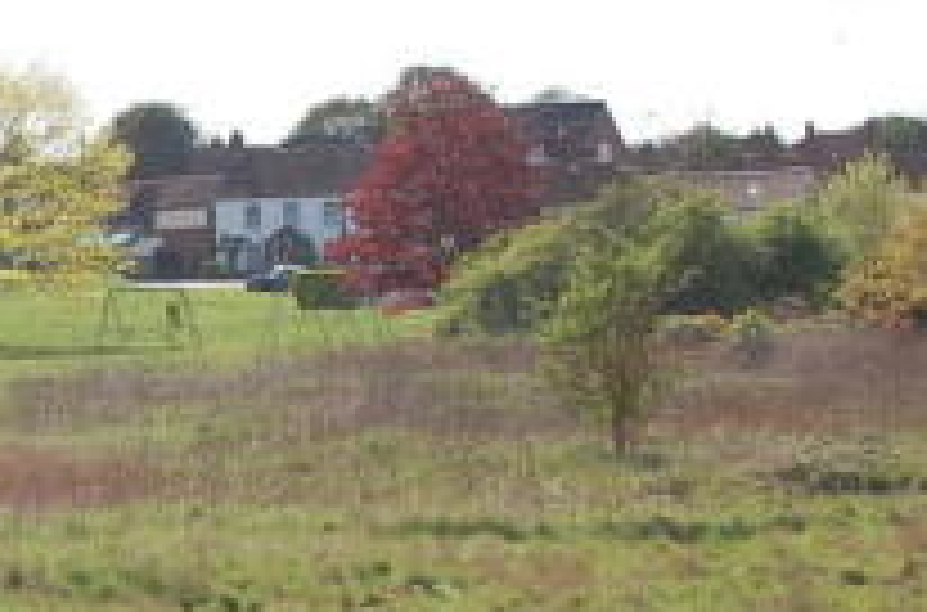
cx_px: -324
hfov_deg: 13.0
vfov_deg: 8.9
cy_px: 592
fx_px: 3928
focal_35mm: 153
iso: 200
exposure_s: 1/250
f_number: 8
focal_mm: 32
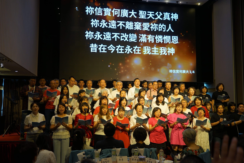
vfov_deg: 38.9
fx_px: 230
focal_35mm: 34
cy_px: 82
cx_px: 122
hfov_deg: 55.8
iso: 640
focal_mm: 34
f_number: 4
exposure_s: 1/160
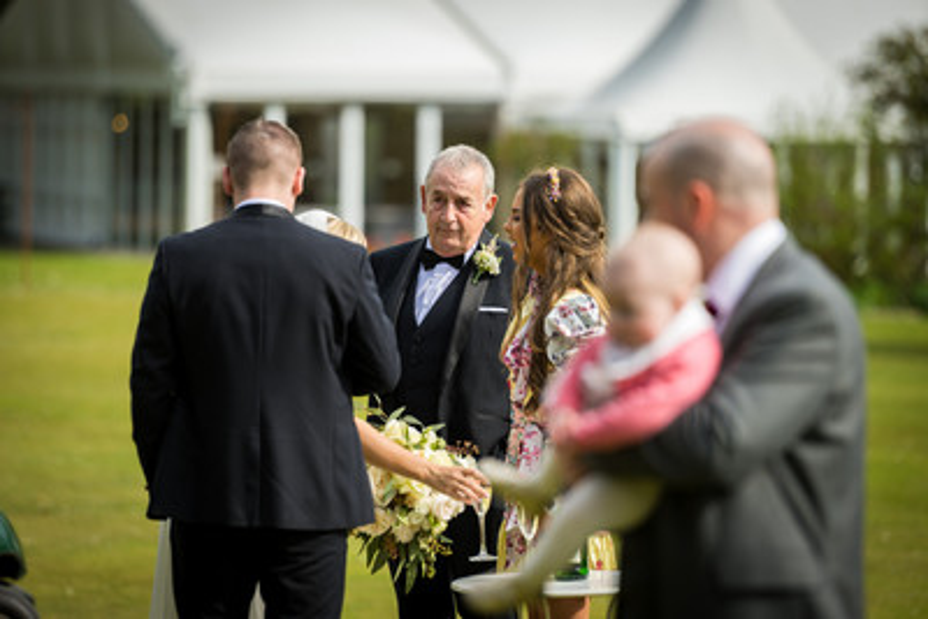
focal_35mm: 221
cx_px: 414
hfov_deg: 9.3
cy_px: 295
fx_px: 5711
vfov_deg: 6.2
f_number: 2.8
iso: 80
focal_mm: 200
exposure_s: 1/640
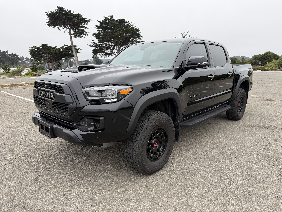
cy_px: 106
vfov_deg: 56.8
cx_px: 141
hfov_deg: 71.6
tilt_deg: -10.9
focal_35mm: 24
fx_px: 196
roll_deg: +1.6
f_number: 1.78
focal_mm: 6.76
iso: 80
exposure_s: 1/253
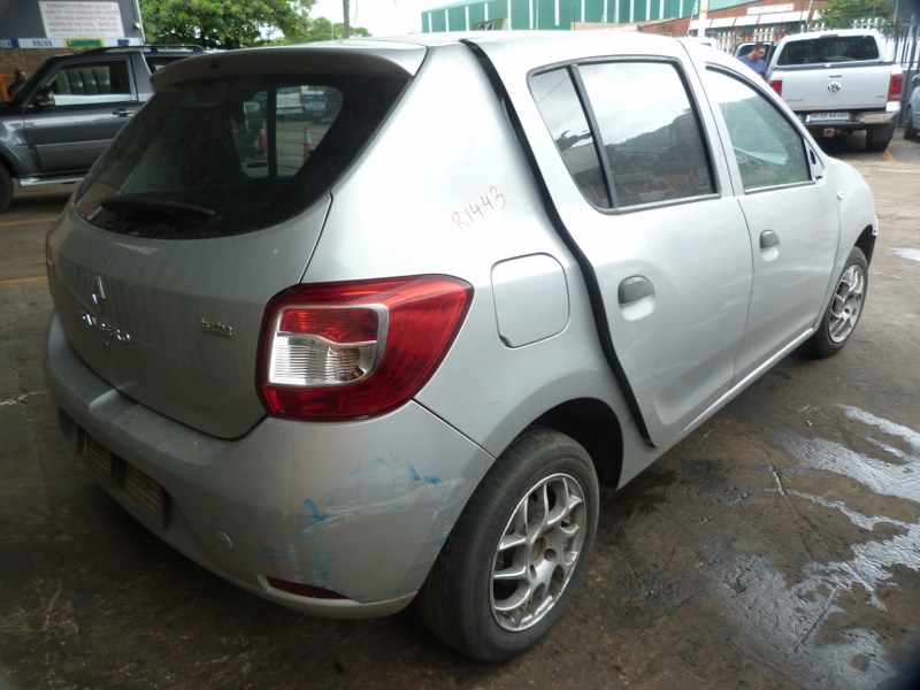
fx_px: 664
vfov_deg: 54.9
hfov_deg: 69.4
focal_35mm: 25
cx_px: 460
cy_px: 345
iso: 80
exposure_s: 1/100
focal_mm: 4.5
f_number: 2.8
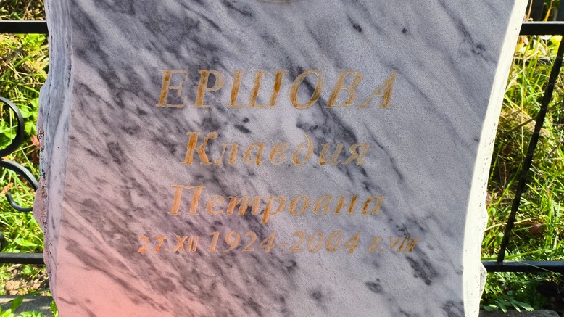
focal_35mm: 28
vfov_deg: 41.3
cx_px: 278
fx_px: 419
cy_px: 183
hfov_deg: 67.9
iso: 50
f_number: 1.7
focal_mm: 4.71
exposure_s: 1/488
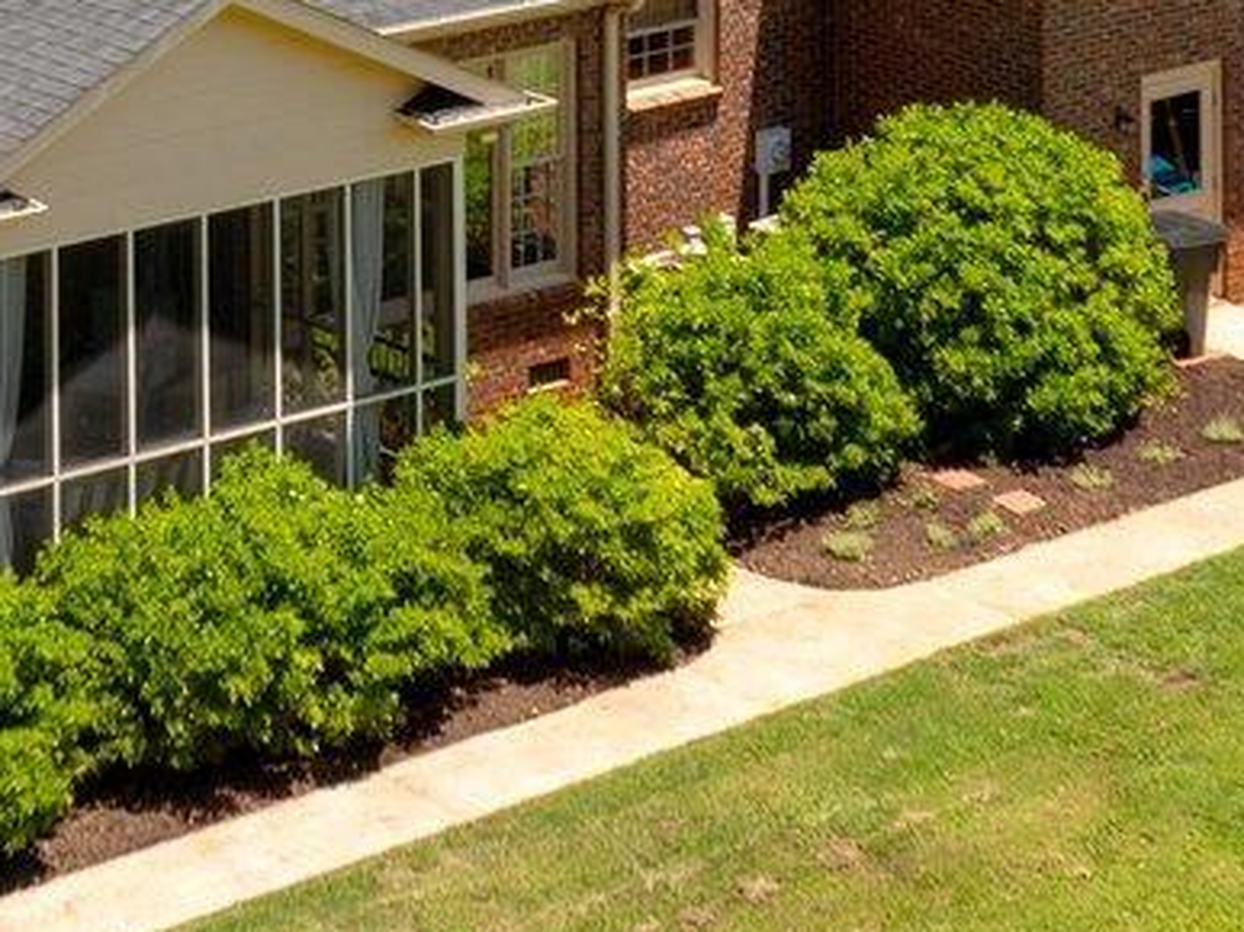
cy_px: -419
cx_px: 180
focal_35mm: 127
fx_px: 4563
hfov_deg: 15.4
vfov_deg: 11.2
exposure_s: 1/40
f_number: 5
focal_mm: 12.29
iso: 100
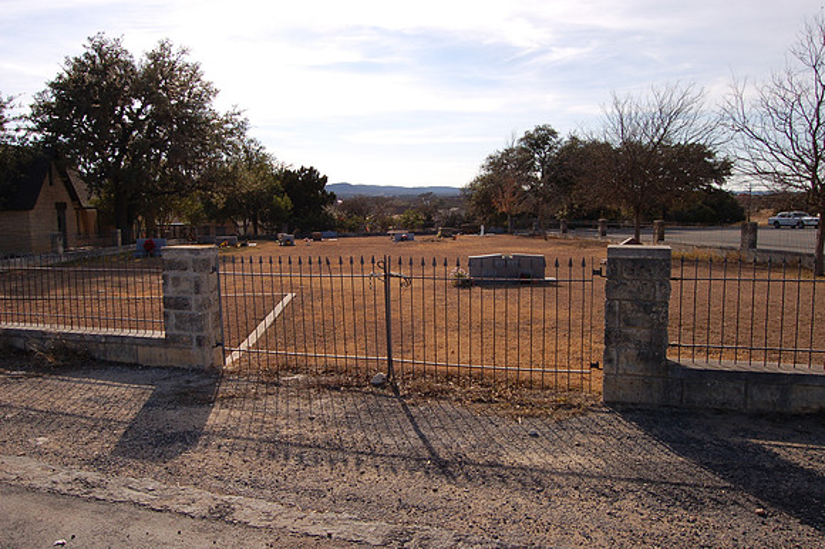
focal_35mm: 27
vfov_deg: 47.9
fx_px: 618
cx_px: 412
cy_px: 274
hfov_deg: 67.4
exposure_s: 1/320
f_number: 9
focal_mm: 18
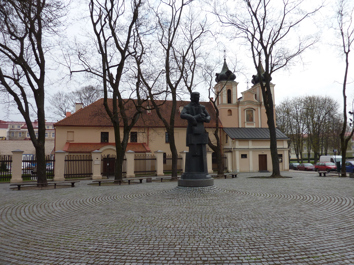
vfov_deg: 54.9
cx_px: 177
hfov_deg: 69.4
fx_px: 256
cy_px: 132
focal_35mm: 25
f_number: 4
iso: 80
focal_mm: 4.1
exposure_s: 1/500
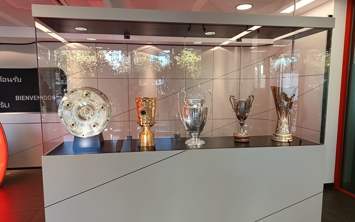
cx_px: 175
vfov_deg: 49.2
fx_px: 242
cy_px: 119
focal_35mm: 25
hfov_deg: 72.5
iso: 1000
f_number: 1.7
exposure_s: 1/100
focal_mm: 6.11
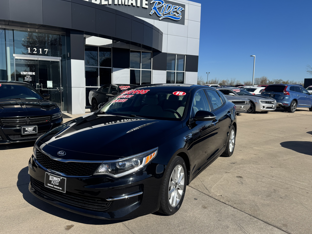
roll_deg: -0.6
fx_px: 252
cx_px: 135
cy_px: 116
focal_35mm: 28
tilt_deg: -6.9
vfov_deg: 49.7
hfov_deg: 63.2
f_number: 1.78
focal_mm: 6.76
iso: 80
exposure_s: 1/5348
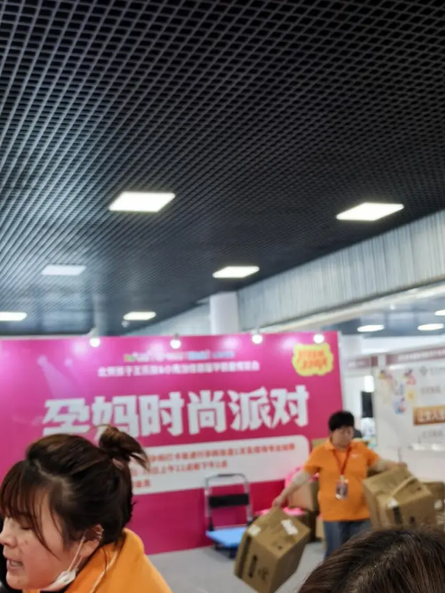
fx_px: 703
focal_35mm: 41
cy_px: 388
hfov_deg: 34.8
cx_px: 144
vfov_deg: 45.2
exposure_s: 1/50
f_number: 2
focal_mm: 6.98
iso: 200
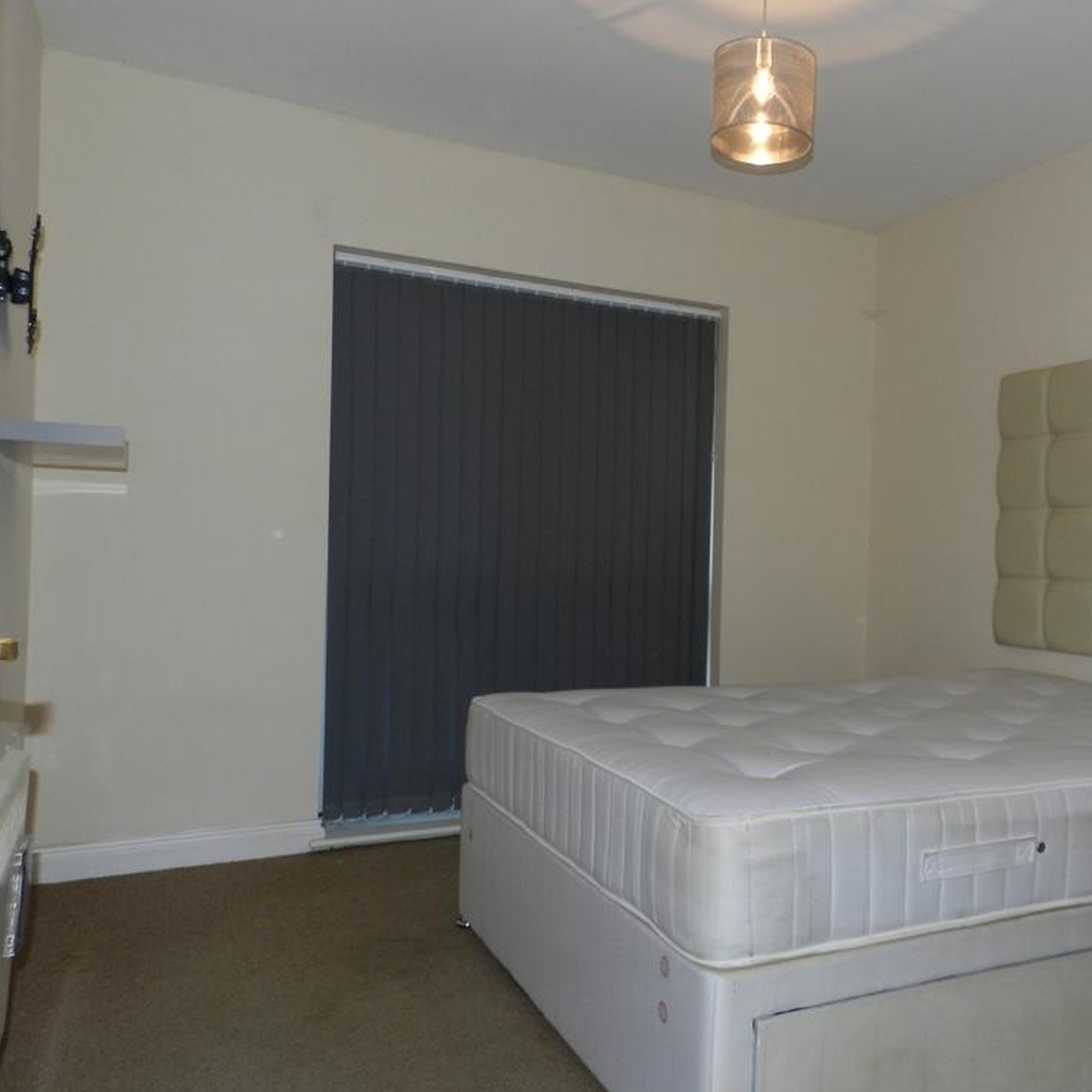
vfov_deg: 57.3
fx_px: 999
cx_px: 744
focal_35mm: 28
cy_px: 548
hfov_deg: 55.9
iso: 200
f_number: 3.4
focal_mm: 4
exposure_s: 1/30
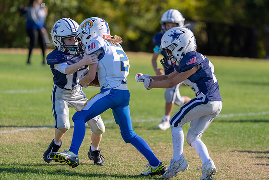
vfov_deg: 4.9
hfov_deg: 7.4
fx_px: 2078
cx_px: 137
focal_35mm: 278
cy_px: 76
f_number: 2.8
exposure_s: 1/1600
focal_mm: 200
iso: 100
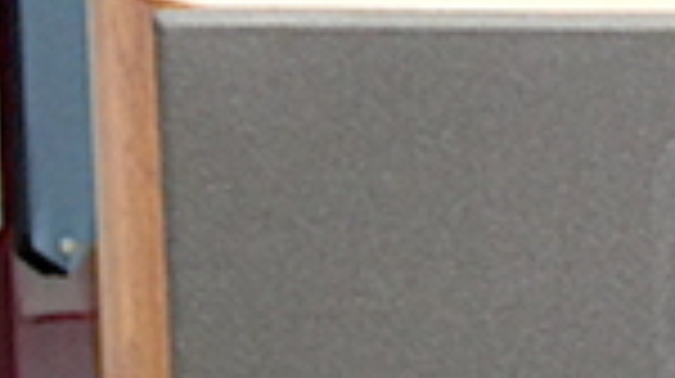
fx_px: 7617
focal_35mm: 426
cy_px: 1148
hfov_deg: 4.9
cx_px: 1940
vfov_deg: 2.8
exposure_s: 1/1.6
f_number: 4.3
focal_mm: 10.9
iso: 200
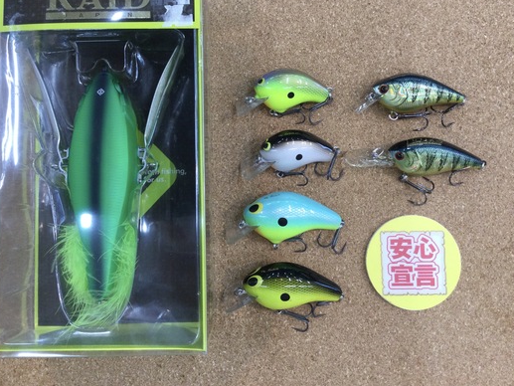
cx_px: 238
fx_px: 535
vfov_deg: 39.6
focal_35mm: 36
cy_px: 165
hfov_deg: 51.3
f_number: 2.4
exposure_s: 1/30
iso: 40
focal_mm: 3.3
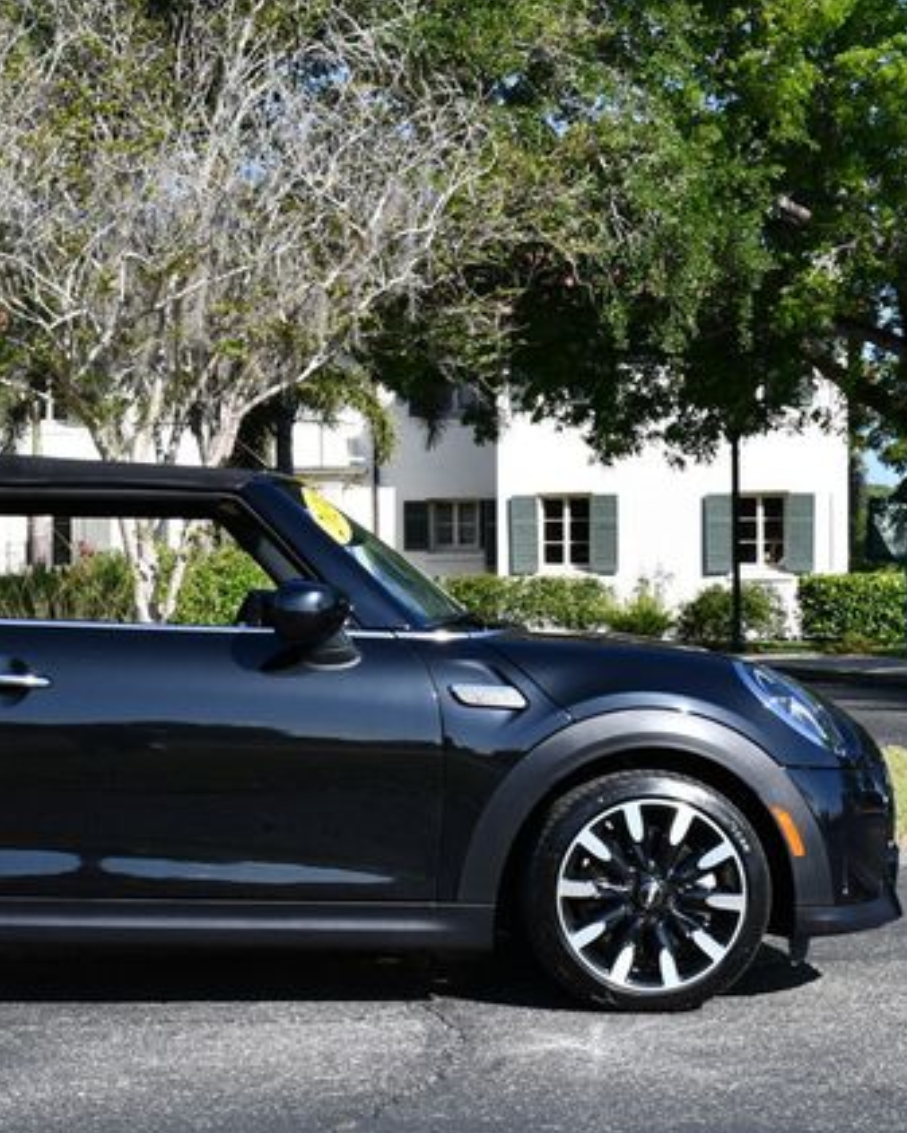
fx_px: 2683
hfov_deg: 19.0
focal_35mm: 80
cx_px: 167
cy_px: 571
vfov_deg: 23.8
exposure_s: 1/250
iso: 140
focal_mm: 28
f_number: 8
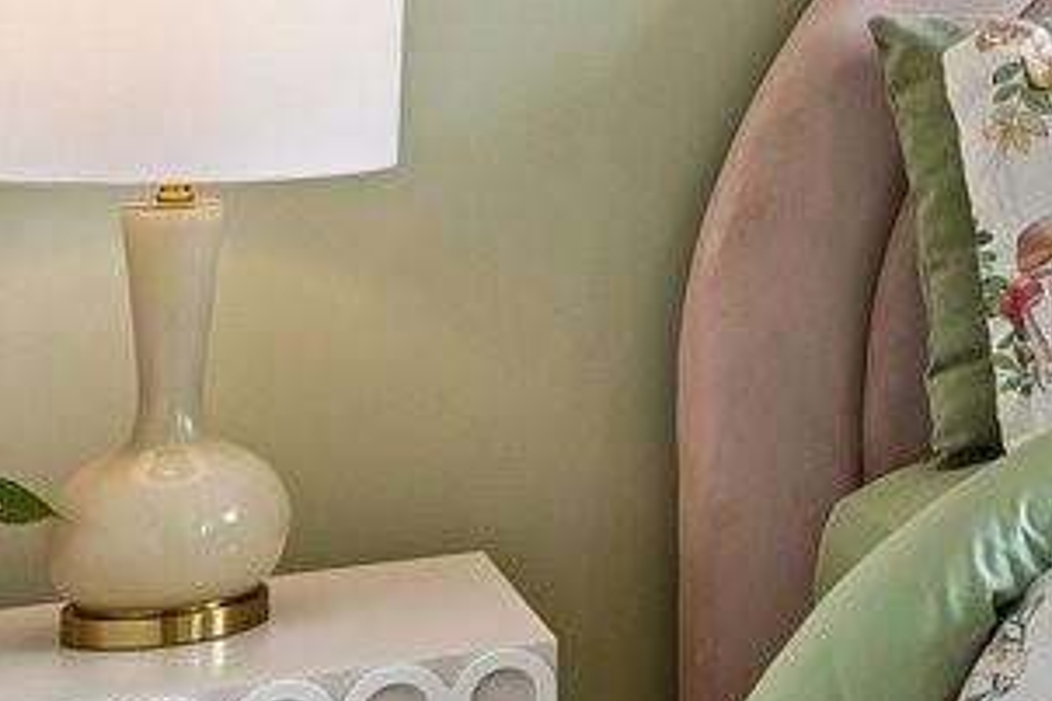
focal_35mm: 95
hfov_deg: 15.8
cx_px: 2226
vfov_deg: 14.0
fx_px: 2774
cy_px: -134
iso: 100
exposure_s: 1/40
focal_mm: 14
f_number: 8
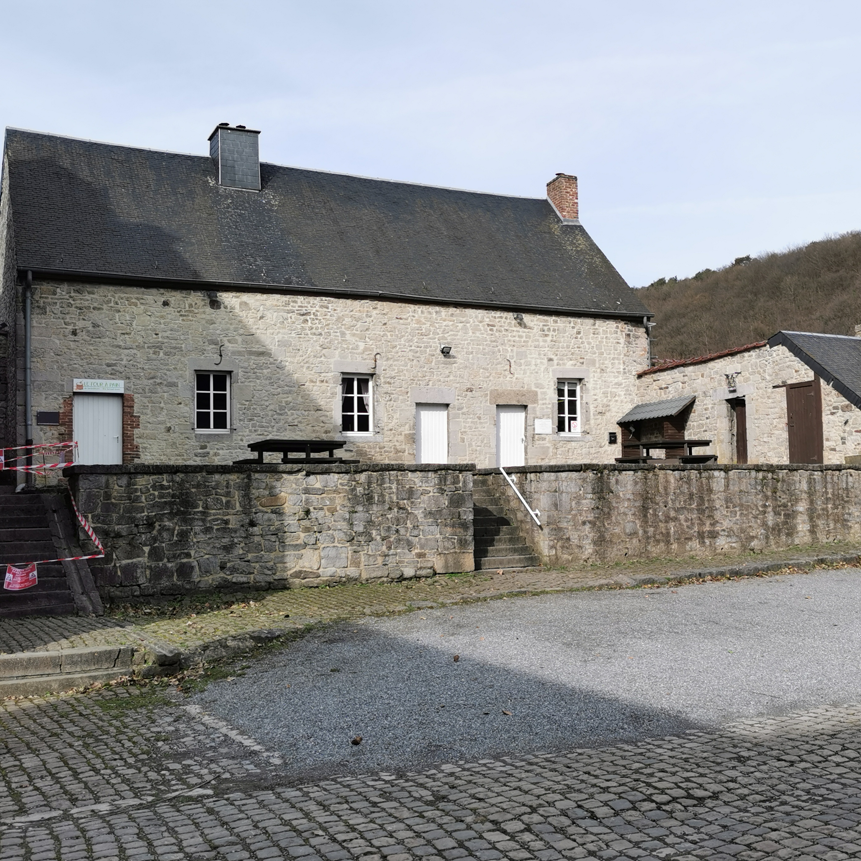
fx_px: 1097
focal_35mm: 39
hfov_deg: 42.6
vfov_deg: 42.8
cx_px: 518
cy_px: 431
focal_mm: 5.56
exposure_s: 1/2513
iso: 50
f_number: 1.6
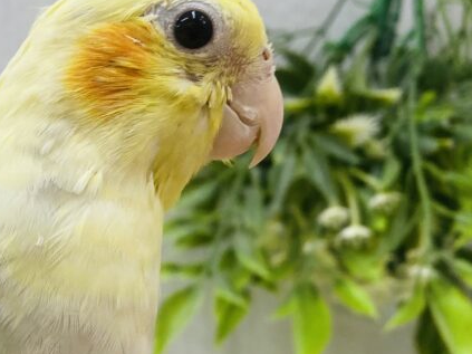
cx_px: -90
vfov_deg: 20.6
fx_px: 968
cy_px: 264
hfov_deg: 24.8
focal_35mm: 71
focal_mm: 4.25
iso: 80
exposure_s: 1/100
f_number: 1.8
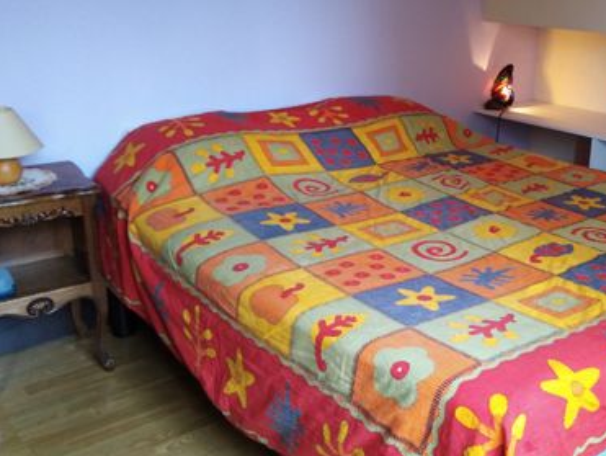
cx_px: 436
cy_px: 209
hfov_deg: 43.6
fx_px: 736
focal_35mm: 42
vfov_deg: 34.4
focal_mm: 3.46
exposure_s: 1/24
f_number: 2.2
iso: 400
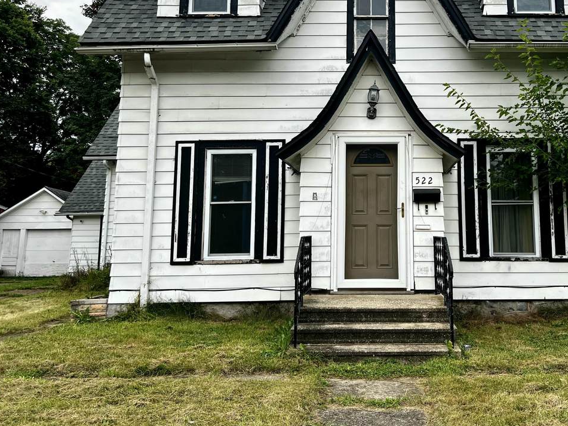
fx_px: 574
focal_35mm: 35
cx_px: 376
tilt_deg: +8.7
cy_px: 158
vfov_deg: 40.4
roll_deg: +0.7
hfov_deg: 51.7
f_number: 1.5
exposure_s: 1/1183
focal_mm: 5.7
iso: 50
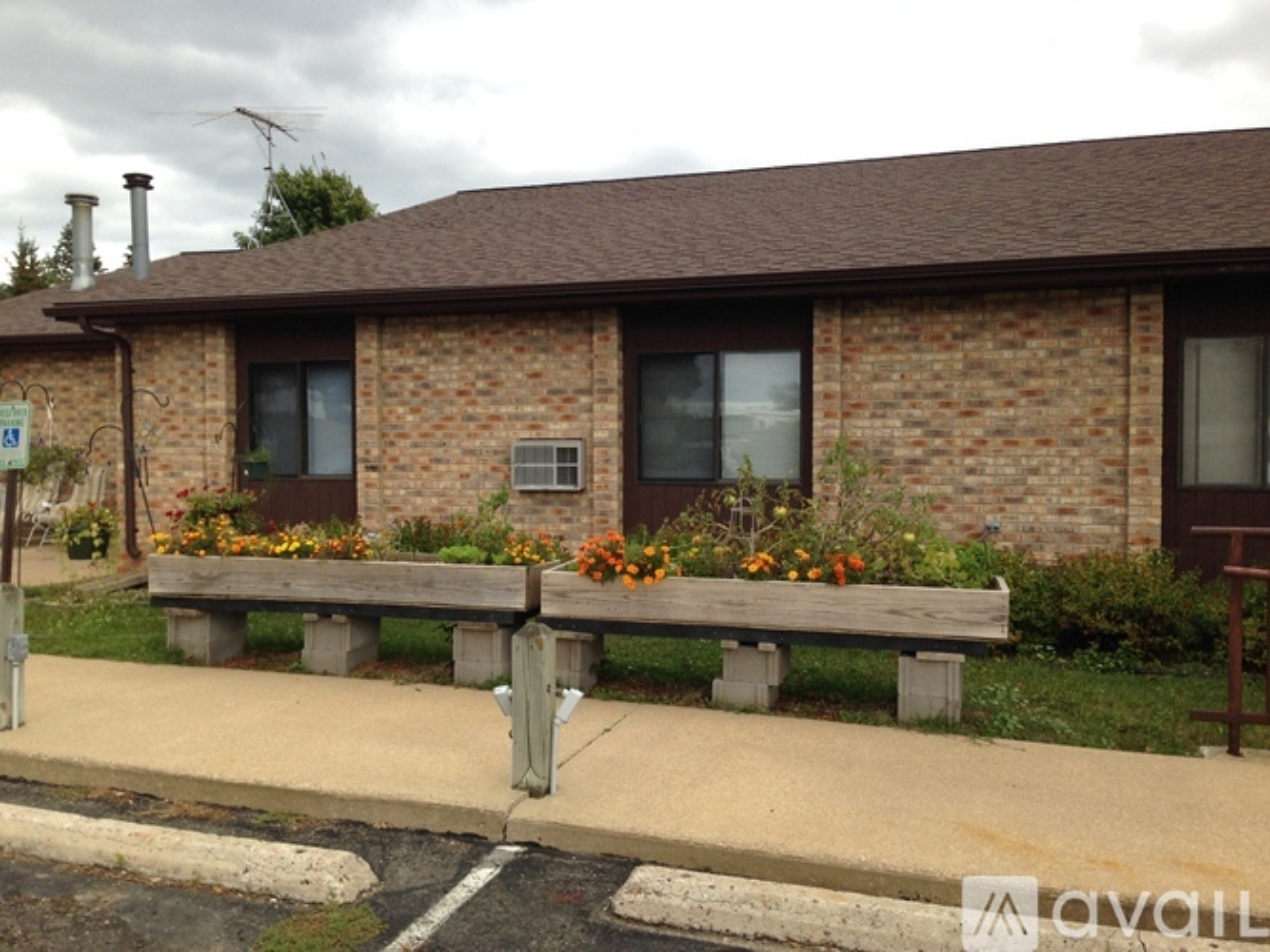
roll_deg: -0.8
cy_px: 476
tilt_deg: -0.8
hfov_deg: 55.4
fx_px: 1210
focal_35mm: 33
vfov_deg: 42.9
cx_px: 635
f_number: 2.4
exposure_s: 1/404
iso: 50
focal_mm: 4.12
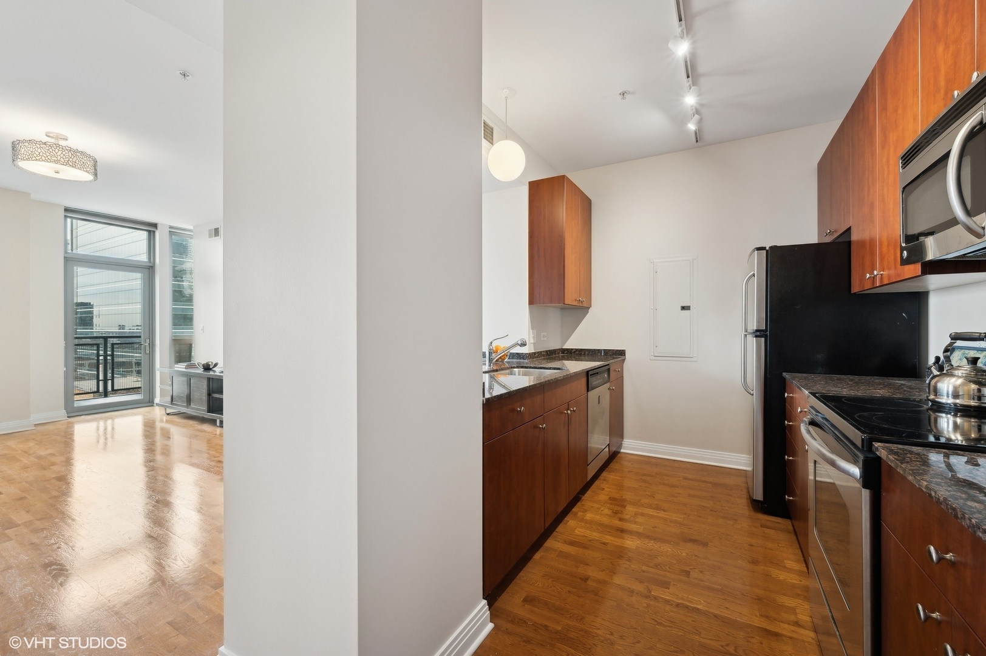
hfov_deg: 104.3
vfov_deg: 81.1
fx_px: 383
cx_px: 493
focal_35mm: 14
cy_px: 328
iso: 200
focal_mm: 14
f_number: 9.5
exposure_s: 1/6
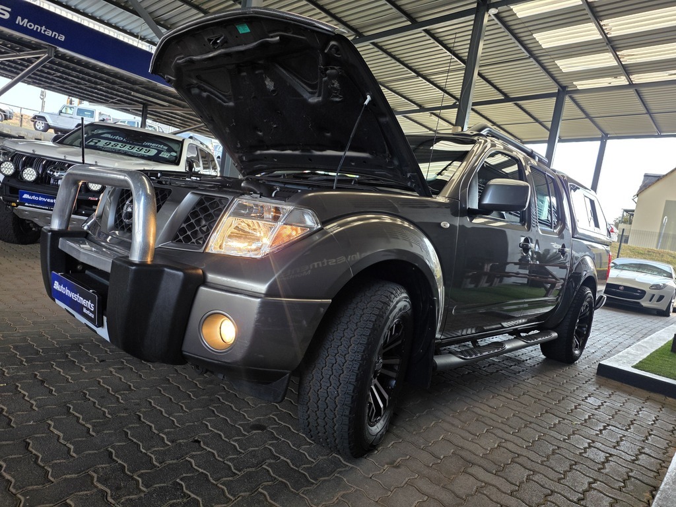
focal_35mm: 23
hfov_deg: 73.9
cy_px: 254
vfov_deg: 58.9
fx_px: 449
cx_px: 338
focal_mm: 6.25
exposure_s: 1/180
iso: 50
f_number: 1.7
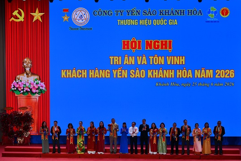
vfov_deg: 15.7
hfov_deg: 23.4
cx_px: 120
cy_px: 78
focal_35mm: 87
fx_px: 583
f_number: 11
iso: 400
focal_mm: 52
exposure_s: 1/80
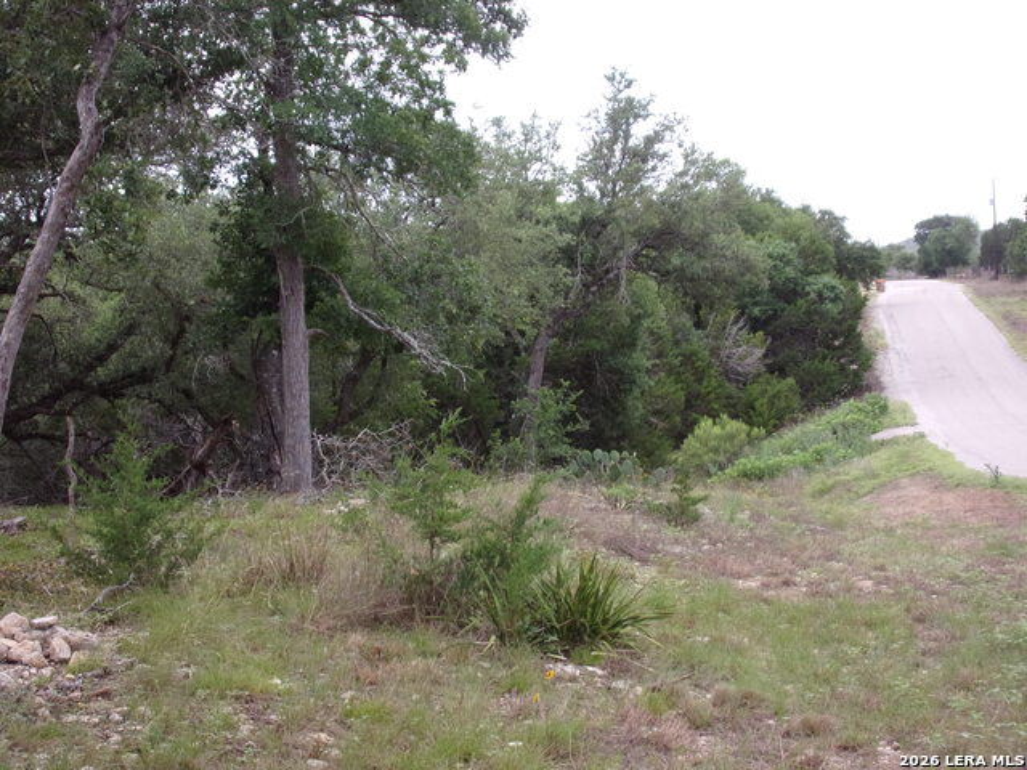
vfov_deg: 27.0
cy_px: 385
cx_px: 514
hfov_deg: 35.5
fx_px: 1602
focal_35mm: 54
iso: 80
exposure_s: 1/210
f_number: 4.3
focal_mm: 9.8
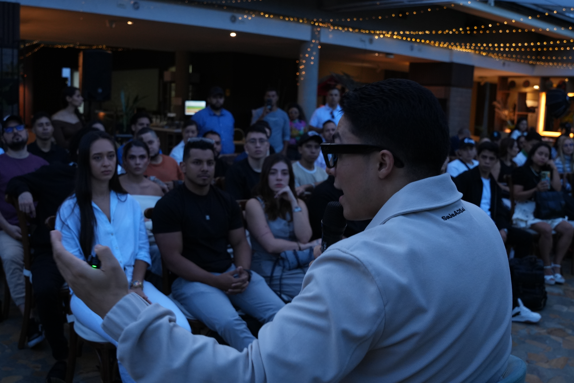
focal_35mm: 36
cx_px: 287
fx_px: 574
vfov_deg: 36.9
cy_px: 192
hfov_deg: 53.1
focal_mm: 24
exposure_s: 1/100
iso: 1000
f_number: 4
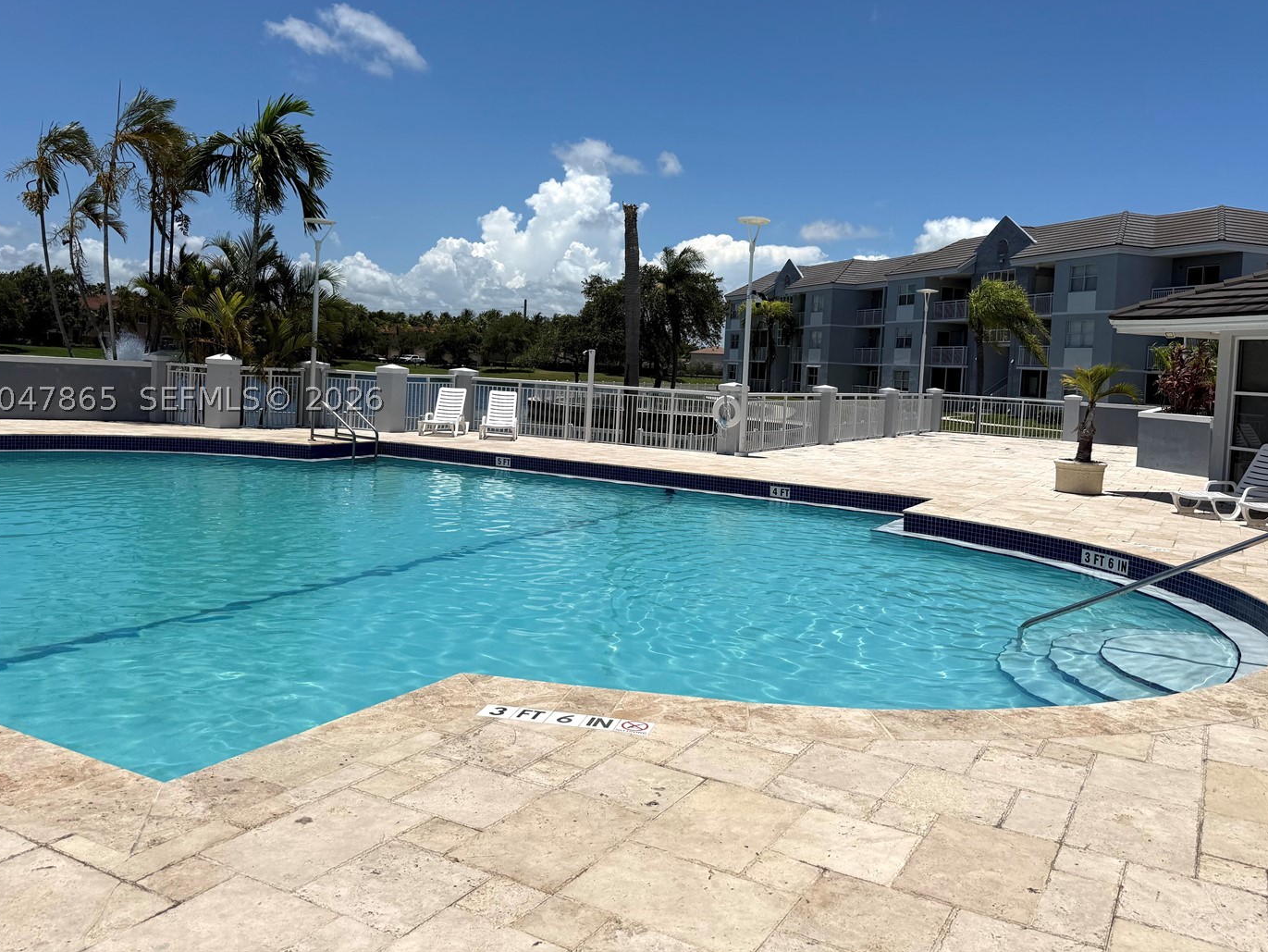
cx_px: 667
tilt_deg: -1.3
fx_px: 1026
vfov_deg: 49.6
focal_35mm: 28
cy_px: 399
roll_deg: -3.1
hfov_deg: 63.4
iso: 80
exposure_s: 1/14286
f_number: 1.78
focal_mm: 6.76
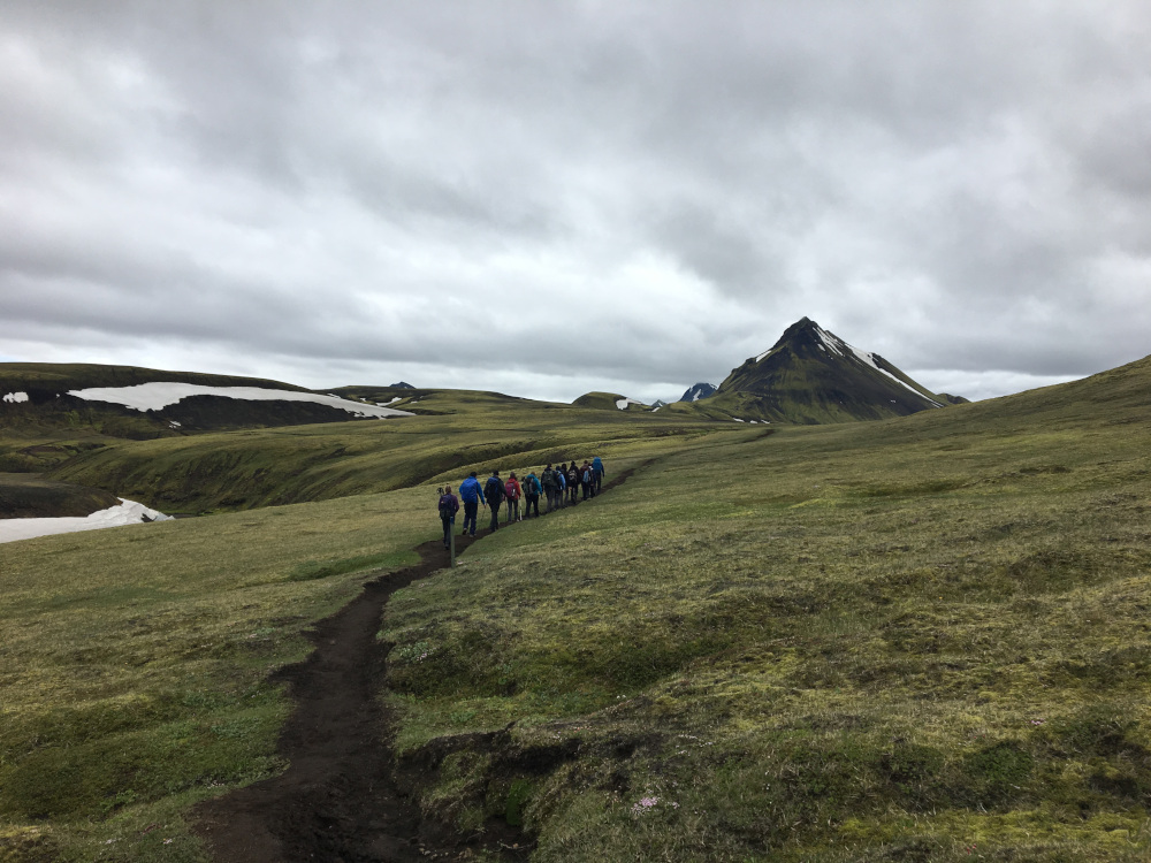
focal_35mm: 29
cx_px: 576
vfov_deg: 48.2
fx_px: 964
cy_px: 432
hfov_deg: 61.7
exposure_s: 1/950
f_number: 2.2
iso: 25
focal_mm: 4.15
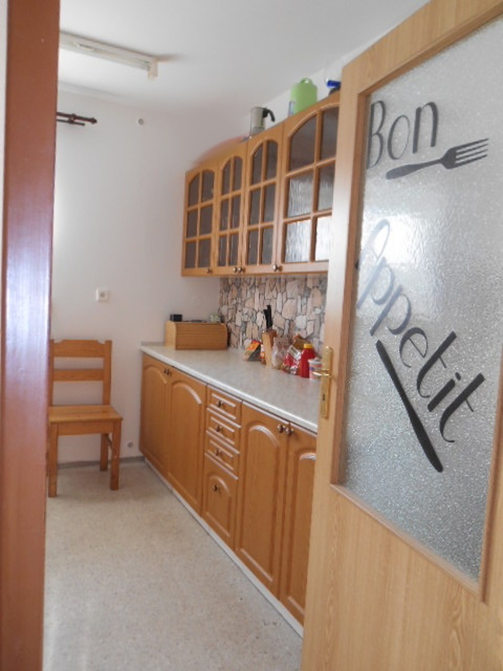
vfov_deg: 67.3
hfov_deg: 53.1
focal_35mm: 26
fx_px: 504
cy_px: 336
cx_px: 252
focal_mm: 4.7
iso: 125
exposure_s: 1/30
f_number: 3.4
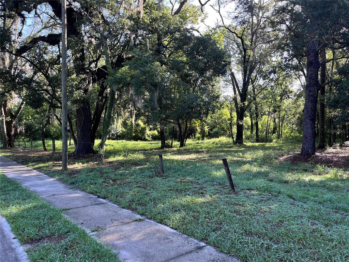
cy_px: 131
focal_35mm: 26
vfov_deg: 53.1
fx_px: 262
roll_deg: -0.2
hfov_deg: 67.3
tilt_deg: +0.2
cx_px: 174
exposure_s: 1/235
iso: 40
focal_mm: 5.1
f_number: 1.6
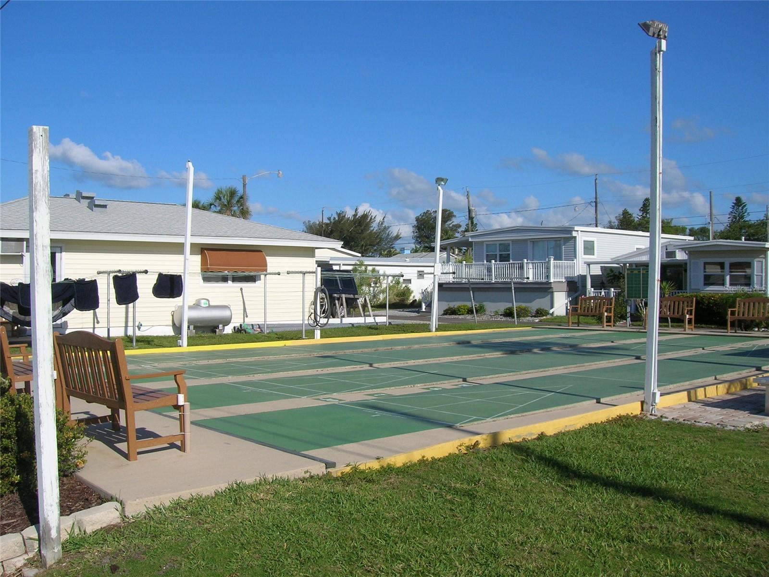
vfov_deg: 41.8
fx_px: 755
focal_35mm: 34
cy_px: 288
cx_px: 384
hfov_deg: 54.0
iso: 50
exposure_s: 1/722
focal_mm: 5.7
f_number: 4.9
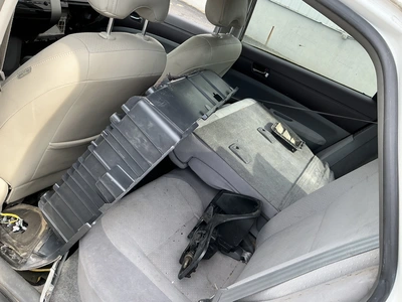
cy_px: 151
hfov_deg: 63.4
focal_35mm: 28
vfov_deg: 49.7
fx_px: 325
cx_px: 201
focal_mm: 3
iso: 25
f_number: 1.8
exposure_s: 1/130
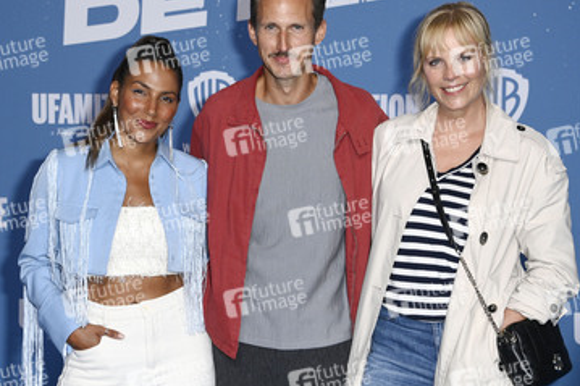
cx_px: 287
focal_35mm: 98
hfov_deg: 20.8
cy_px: 178
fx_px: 1578
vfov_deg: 13.9
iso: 1000
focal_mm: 78
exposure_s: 1/250
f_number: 5.6
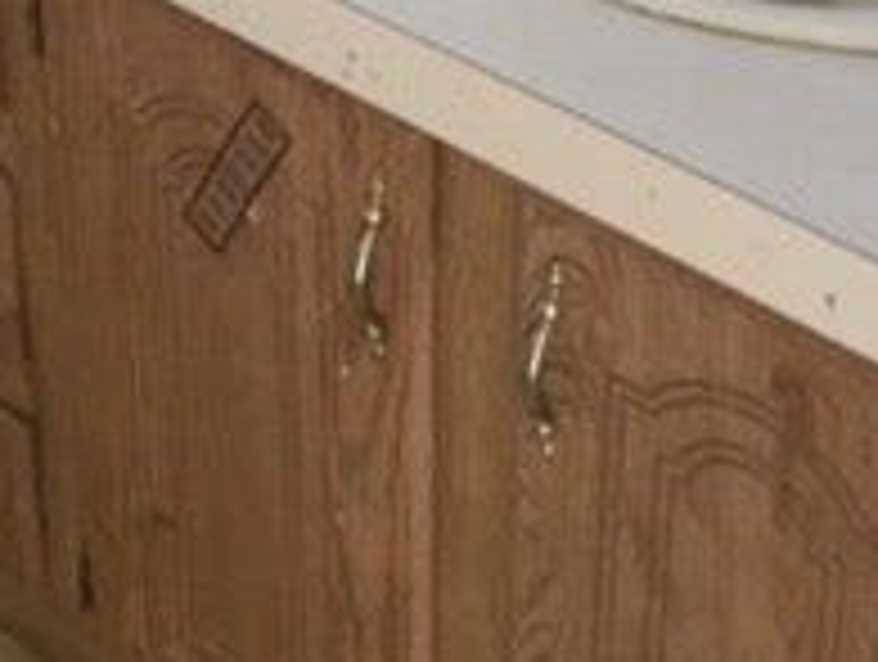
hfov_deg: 20.6
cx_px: 414
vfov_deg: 15.1
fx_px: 2414
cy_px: -108
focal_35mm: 95
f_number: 2.2
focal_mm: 4.15
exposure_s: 1/17
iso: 200
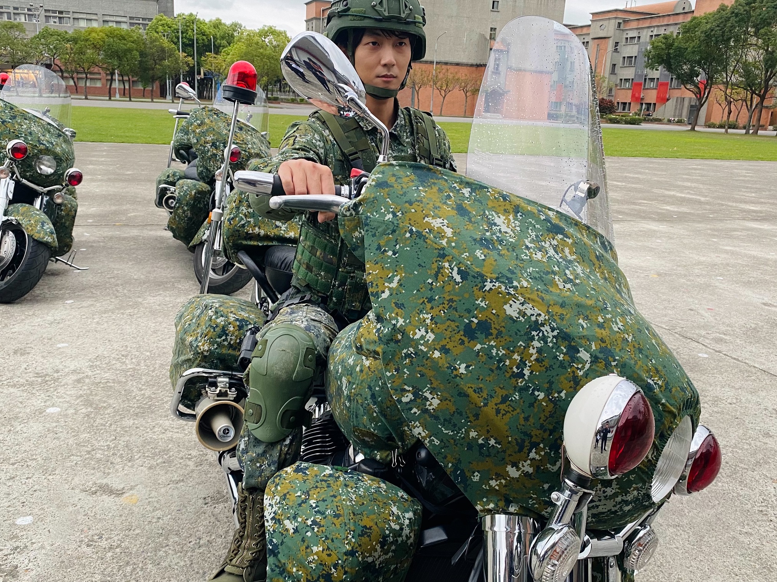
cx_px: 378
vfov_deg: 45.4
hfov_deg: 58.3
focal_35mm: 31
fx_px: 696
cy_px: 310
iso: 125
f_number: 1.8
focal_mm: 4.25
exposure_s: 1/60
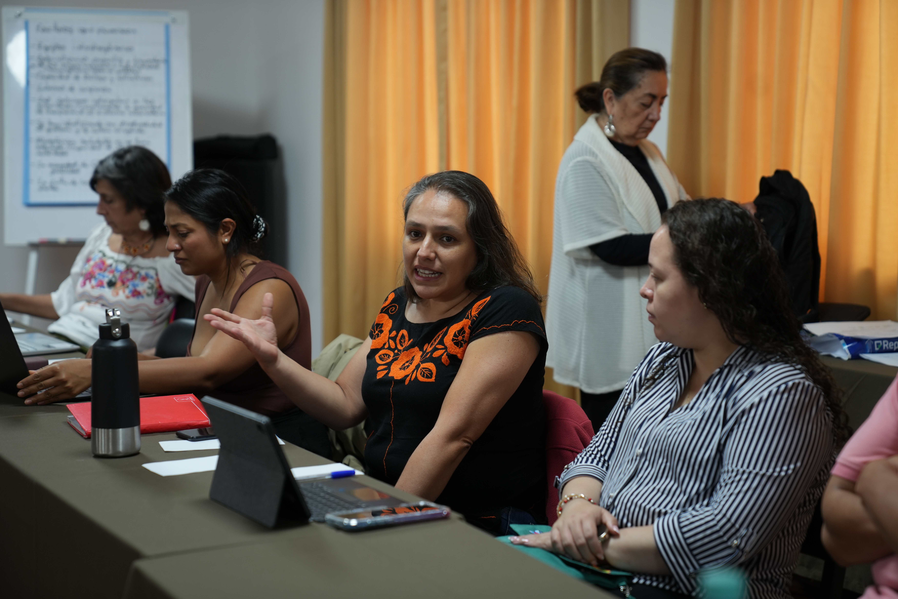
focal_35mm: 70
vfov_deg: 19.5
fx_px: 1746
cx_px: 449
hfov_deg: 28.8
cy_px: 300
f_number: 2.8
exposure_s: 1/60
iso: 400
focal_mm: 70
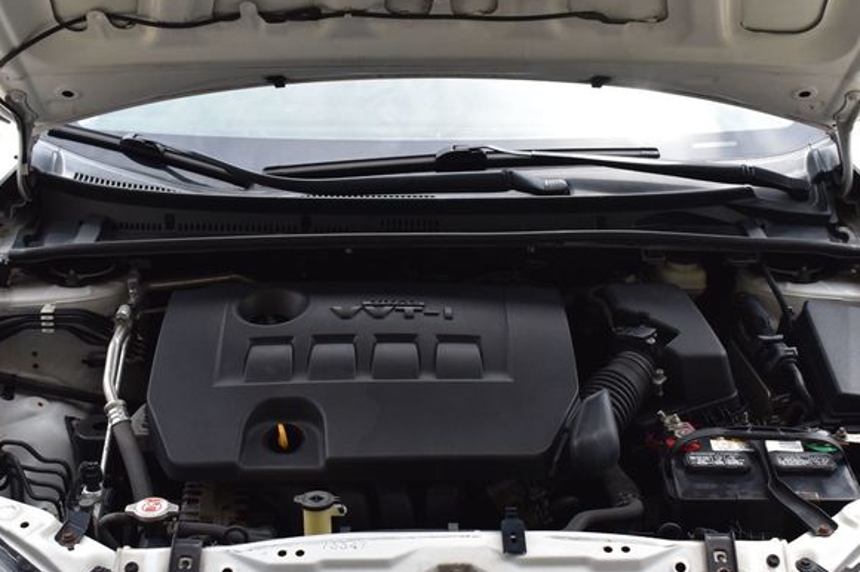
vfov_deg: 25.5
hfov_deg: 37.5
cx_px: 448
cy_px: 298
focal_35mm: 53
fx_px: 1265
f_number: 10
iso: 400
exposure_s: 1/250
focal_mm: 32
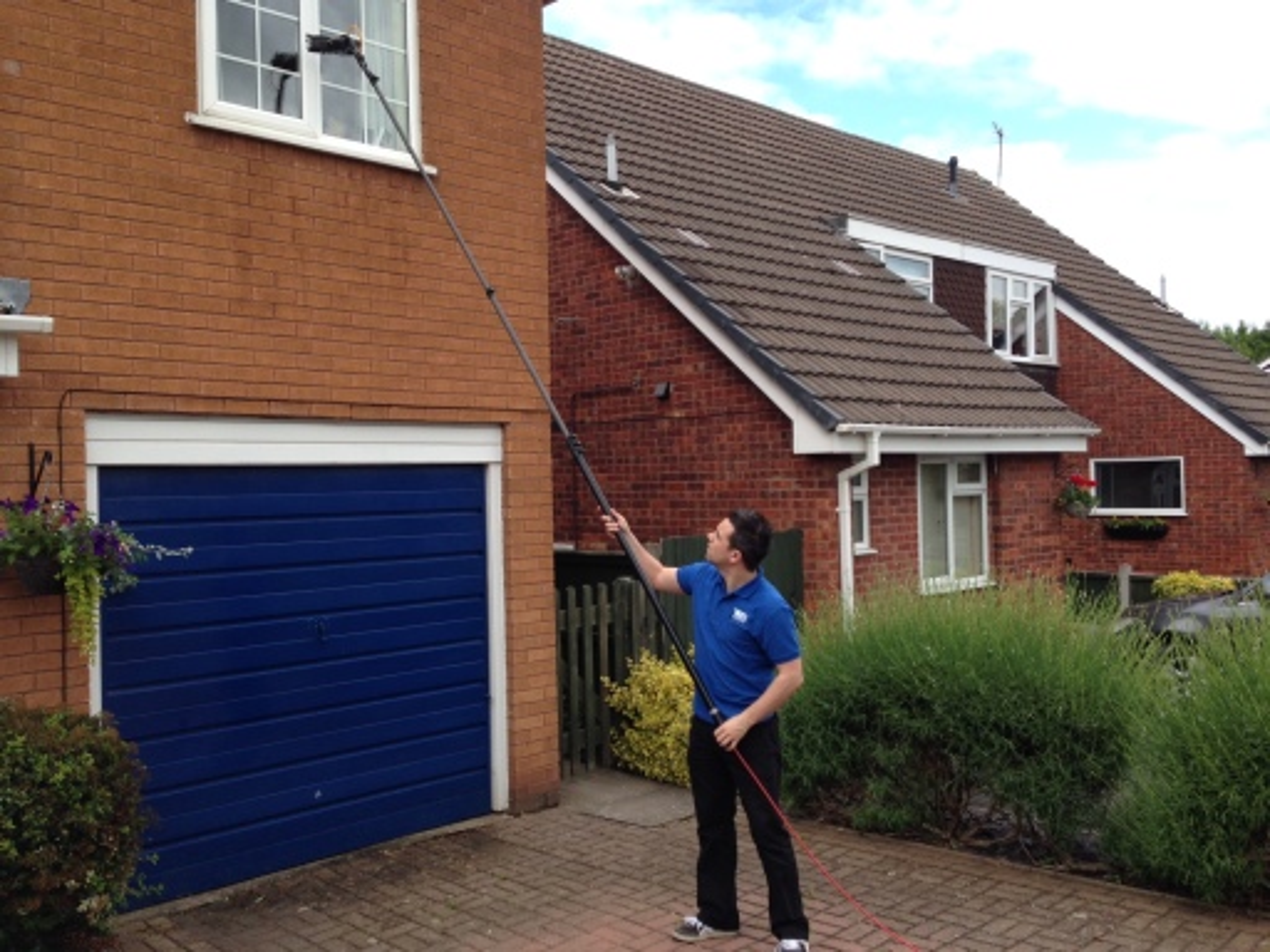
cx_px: 635
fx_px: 1211
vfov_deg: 42.9
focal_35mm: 33
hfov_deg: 55.4
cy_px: 476
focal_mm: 4.12
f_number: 2.4
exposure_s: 1/570
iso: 50
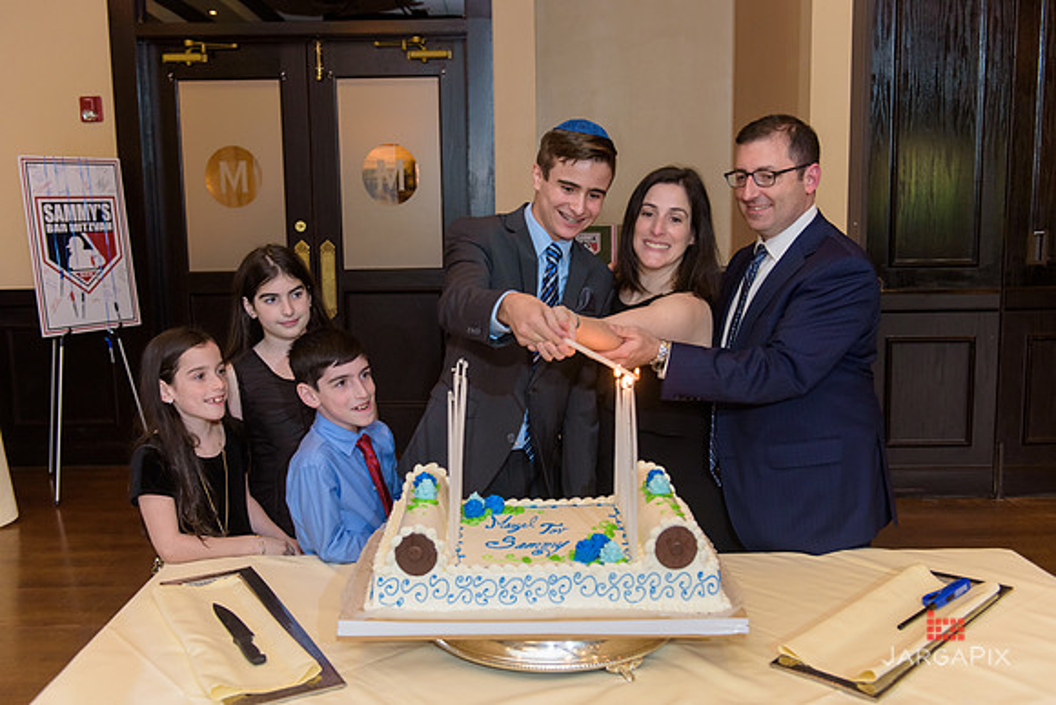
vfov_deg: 37.9
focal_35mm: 35
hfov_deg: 54.4
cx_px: 528
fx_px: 1027
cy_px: 352
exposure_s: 1/125
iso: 1600
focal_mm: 35
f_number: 3.2
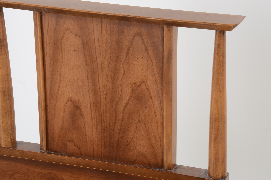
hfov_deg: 15.2
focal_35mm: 135
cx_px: 136
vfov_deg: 10.1
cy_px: 90
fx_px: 1014
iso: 160
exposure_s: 1/125
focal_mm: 90
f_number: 14
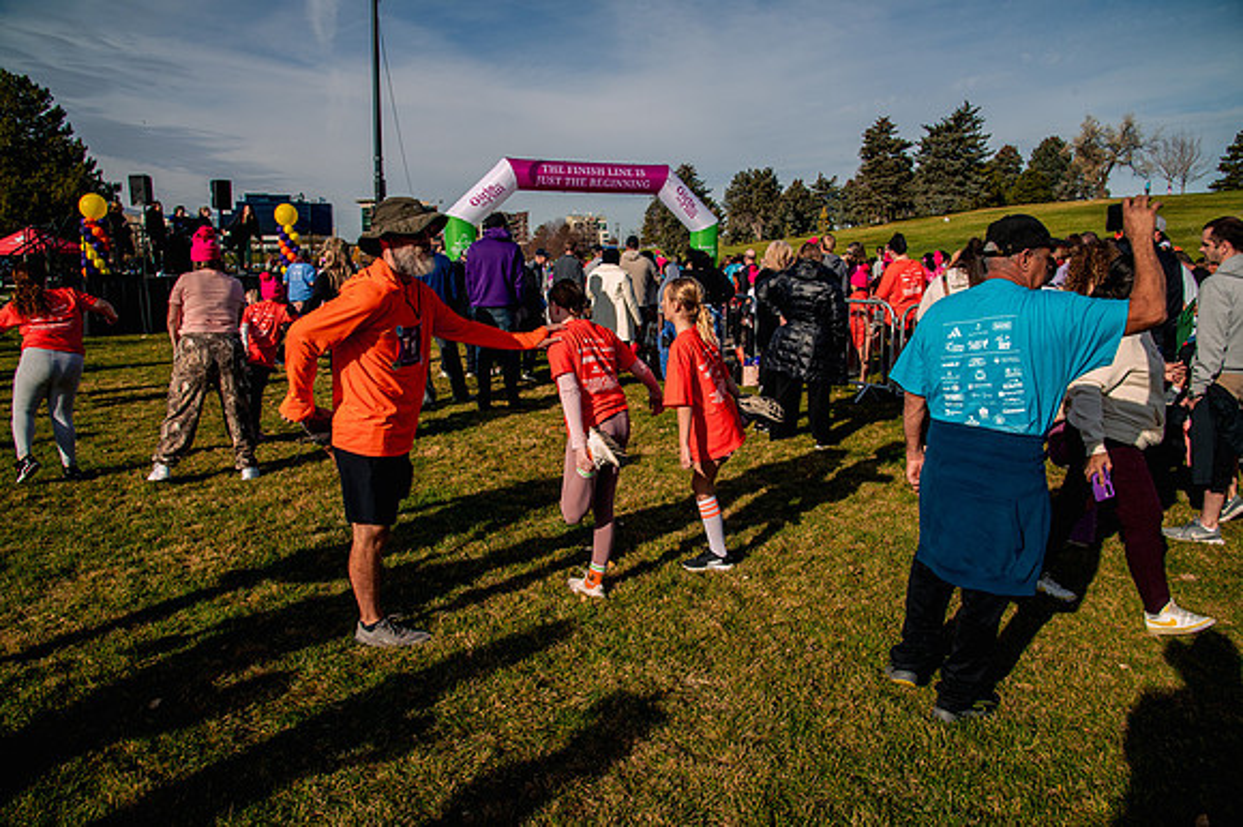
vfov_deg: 53.1
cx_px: 622
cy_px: 414
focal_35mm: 24
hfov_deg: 73.8
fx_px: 828
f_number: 10
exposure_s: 1/1250
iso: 800
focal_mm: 24
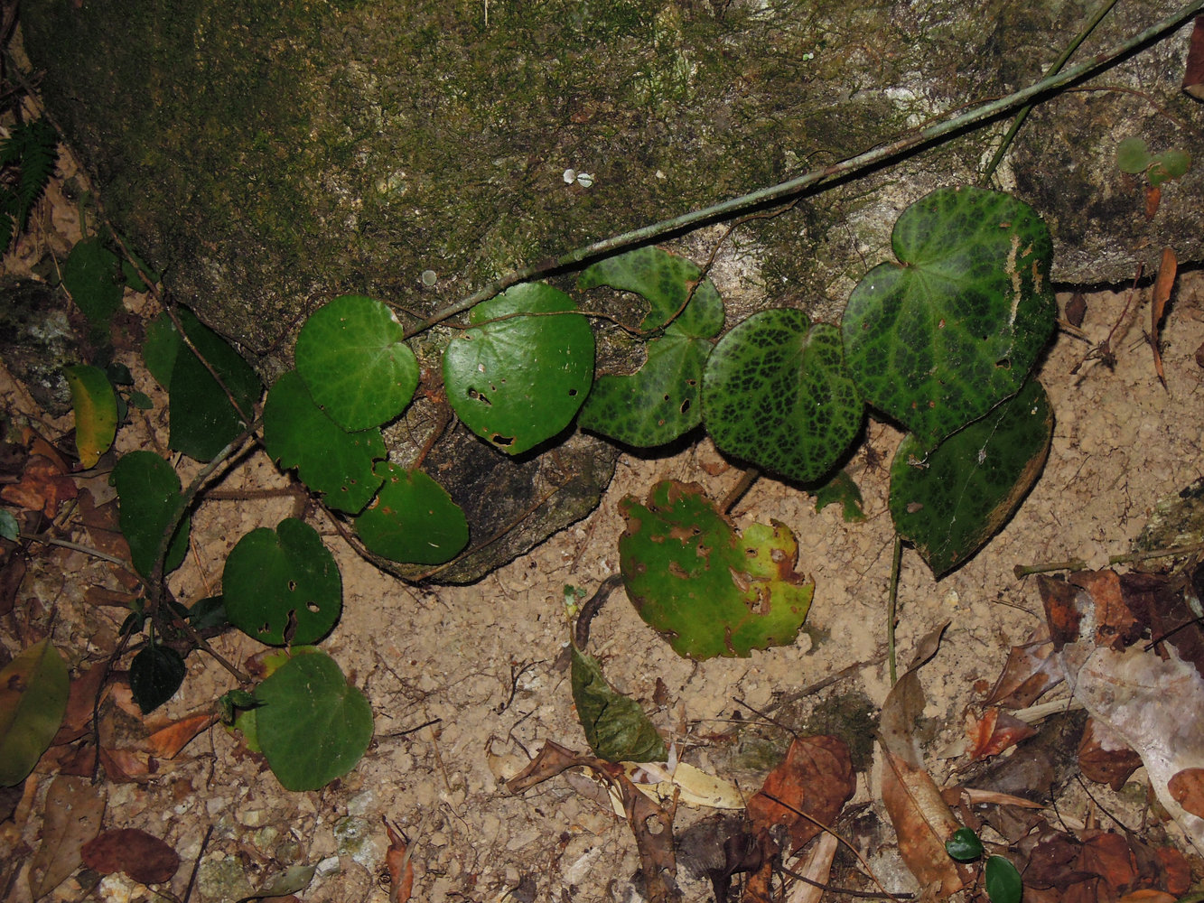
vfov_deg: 29.1
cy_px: 452
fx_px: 1739
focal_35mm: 50
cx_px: 602
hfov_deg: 38.2
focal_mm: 9
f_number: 3.7
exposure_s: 1/50
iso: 200
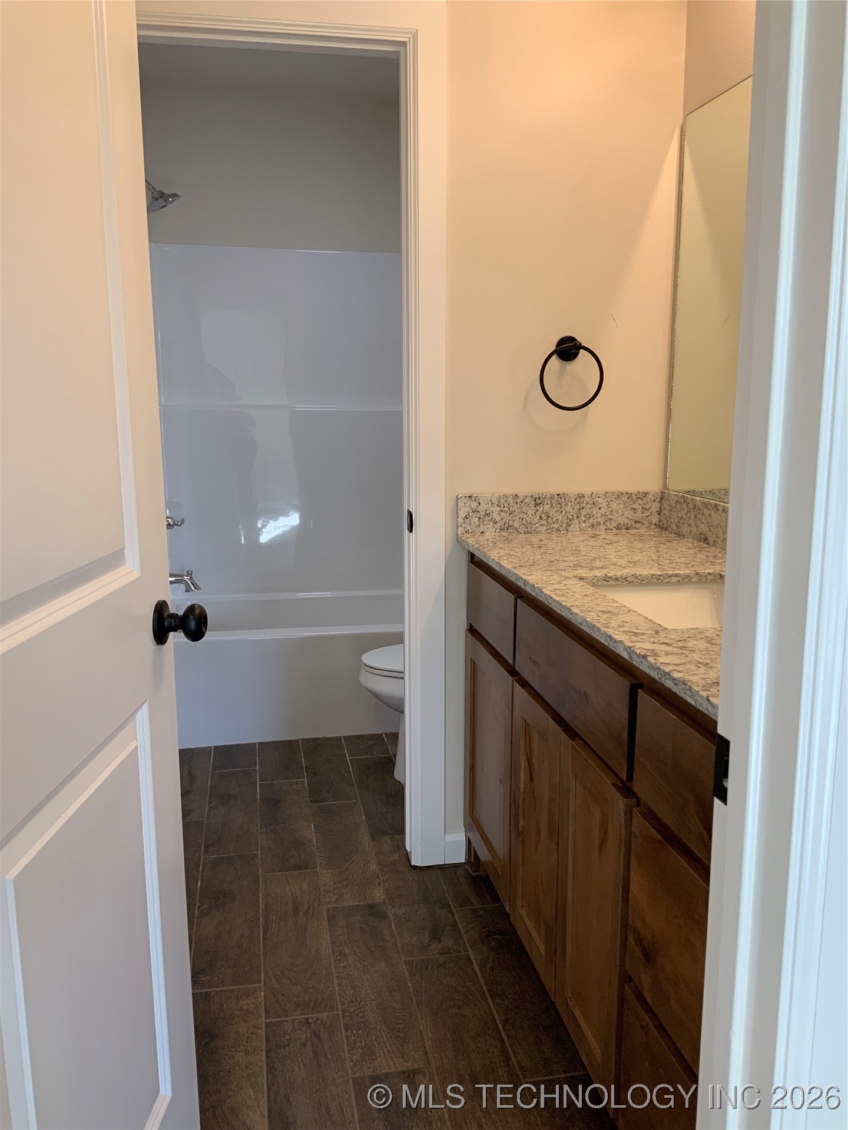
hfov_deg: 48.2
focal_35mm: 29
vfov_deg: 61.7
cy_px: 565
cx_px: 424
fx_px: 947
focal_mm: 3
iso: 64
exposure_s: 1/120
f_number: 1.8
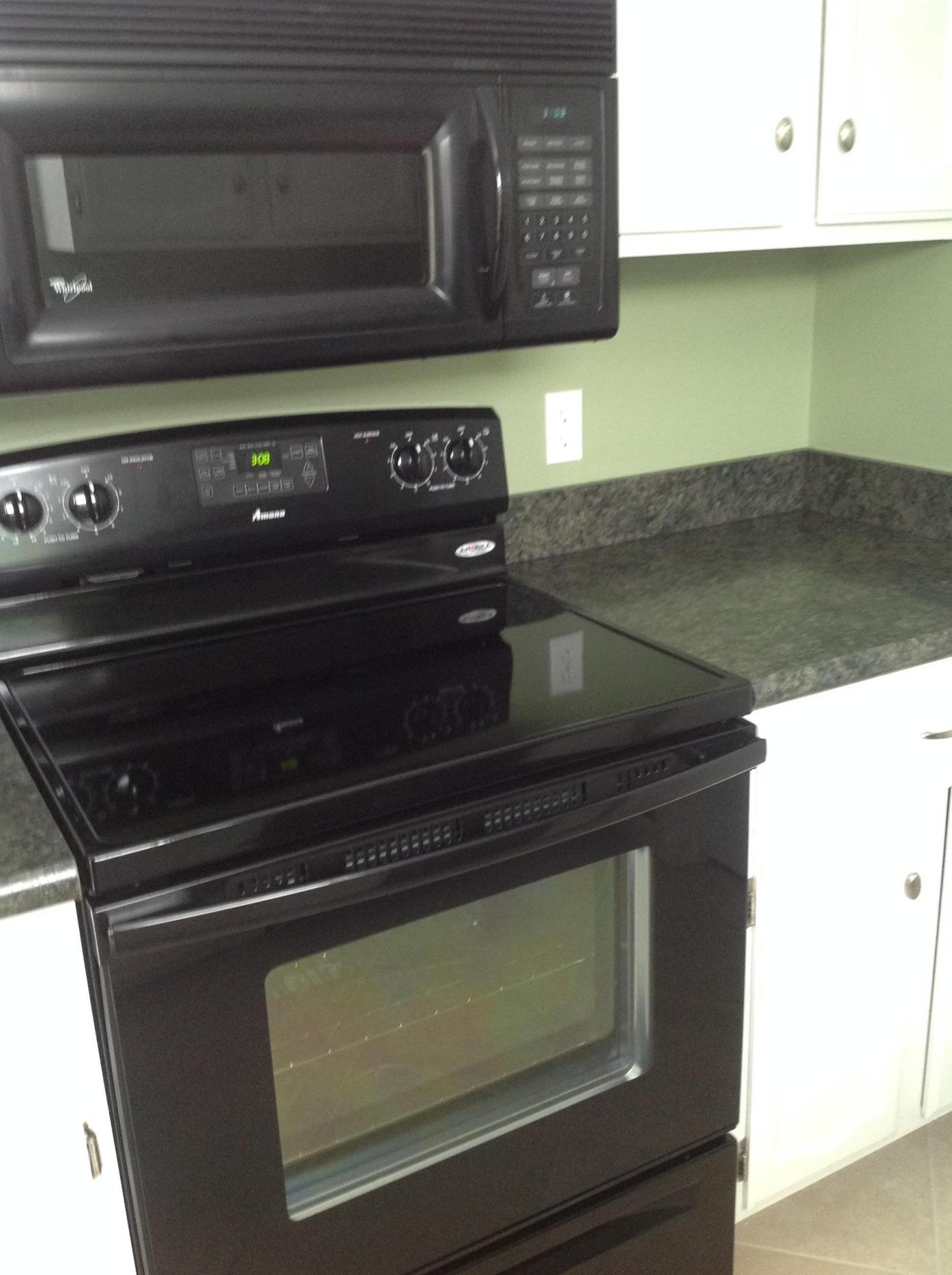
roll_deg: +1.4
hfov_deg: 40.6
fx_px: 1287
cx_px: 476
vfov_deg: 52.7
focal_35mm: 35
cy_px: 638
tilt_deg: -20.1
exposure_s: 1/15
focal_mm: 4.28
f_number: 2.4
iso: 160
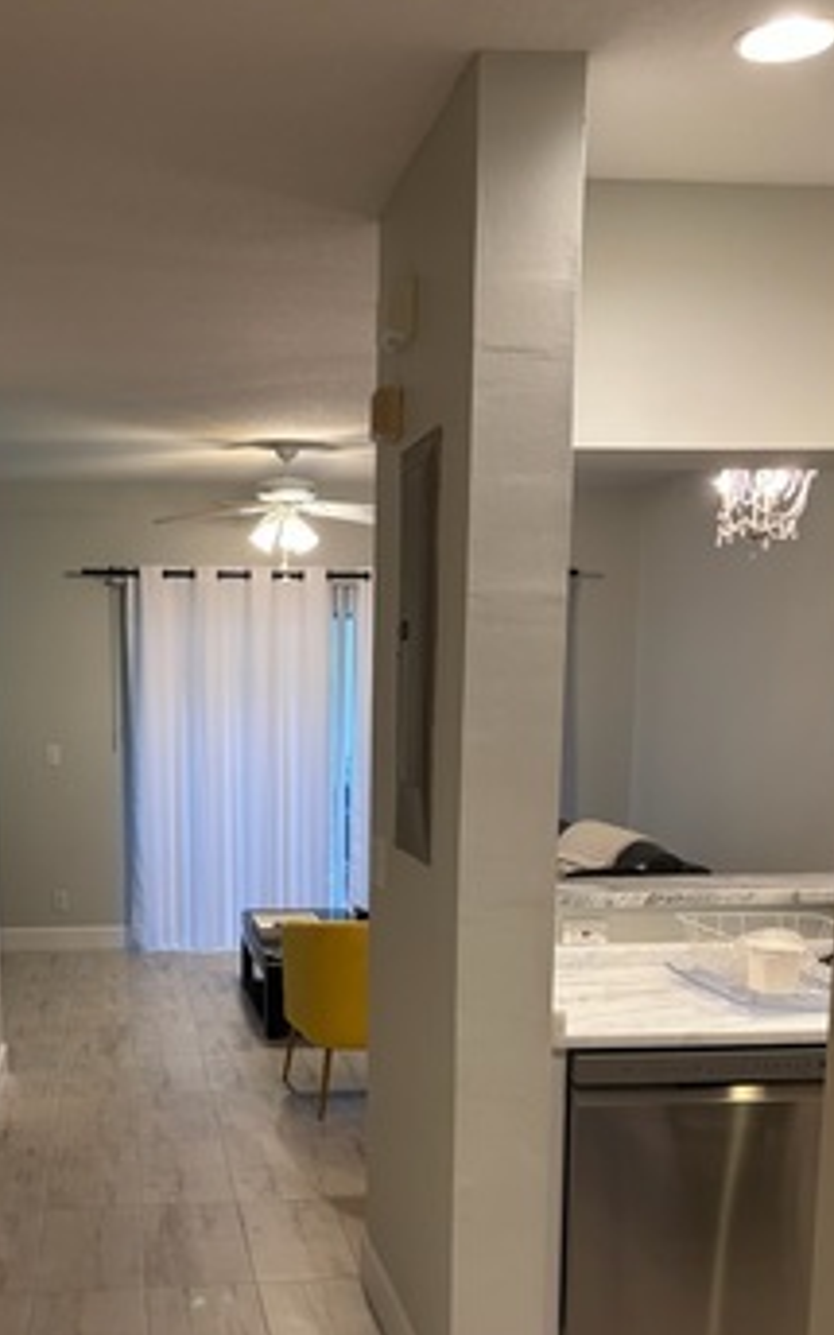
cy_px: 920
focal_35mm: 40
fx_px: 1455
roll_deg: -1.0
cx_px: 250
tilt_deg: -9.7
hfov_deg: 31.6
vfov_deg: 48.2
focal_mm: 5.96
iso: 200
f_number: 1.6
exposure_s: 1/60
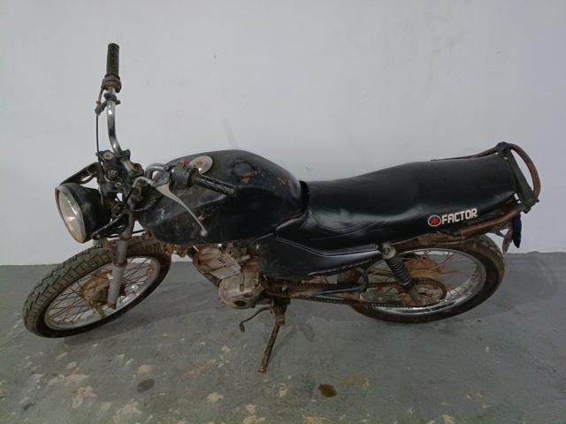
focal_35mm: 26
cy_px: 212
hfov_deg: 67.3
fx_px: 425
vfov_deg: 53.1
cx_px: 283
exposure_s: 1/30
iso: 100
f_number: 1.8
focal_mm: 4.81
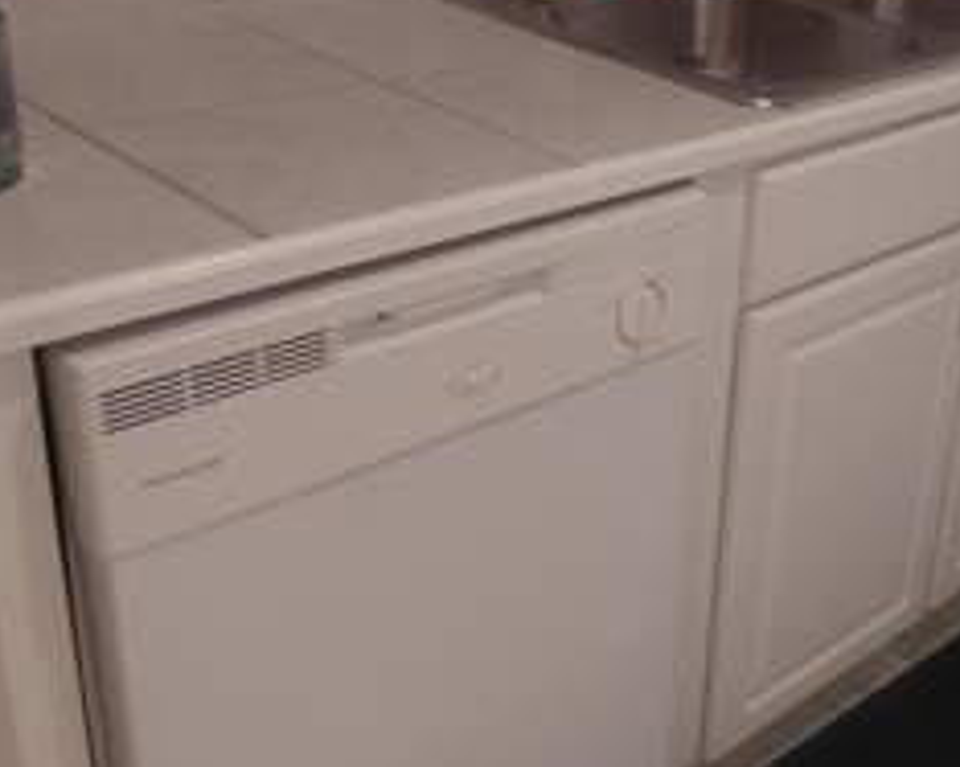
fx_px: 1420
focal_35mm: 50
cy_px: 349
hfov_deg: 36.3
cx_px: 738
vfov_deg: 30.2
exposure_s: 1/40
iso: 320
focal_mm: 4.69
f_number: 1.8
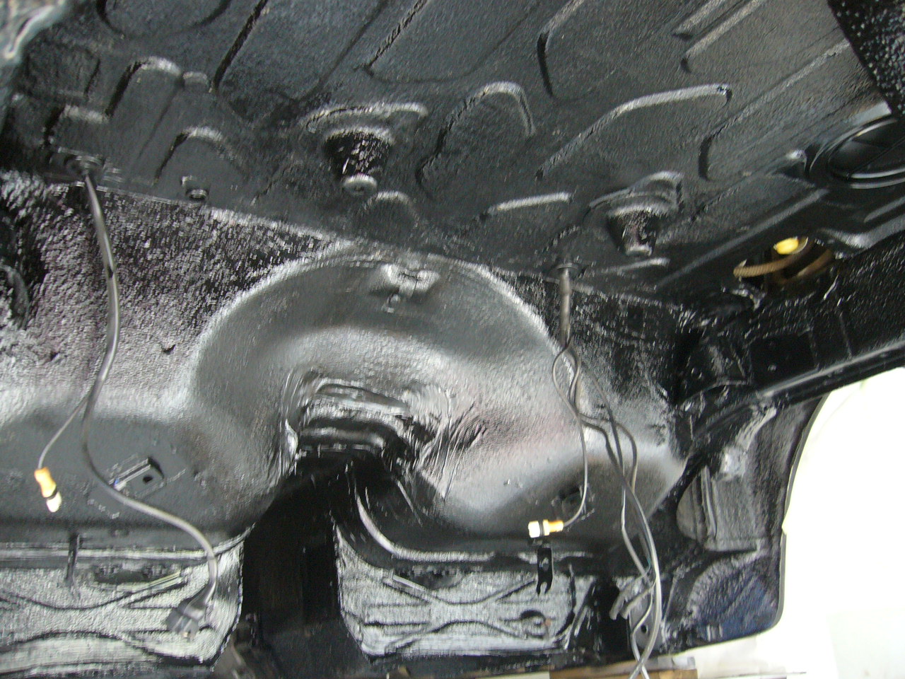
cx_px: 452
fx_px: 915
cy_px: 340
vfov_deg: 40.7
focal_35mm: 35
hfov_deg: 52.6
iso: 200
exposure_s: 1/8
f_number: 2.8
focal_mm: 5.8
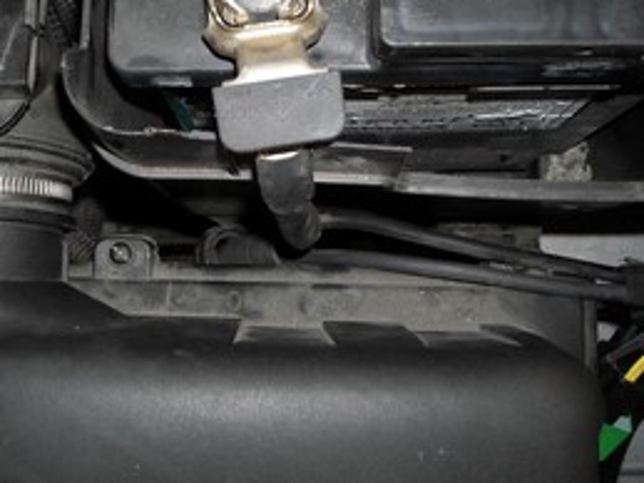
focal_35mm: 54
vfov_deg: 26.6
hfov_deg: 35.4
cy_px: 117
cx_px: 239
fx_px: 1004
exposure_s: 1/60
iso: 200
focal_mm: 5.7
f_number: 2.8
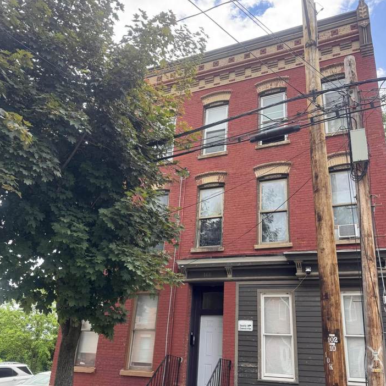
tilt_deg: +21.2
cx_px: 196
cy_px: 229
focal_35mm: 29
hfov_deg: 55.6
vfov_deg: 55.3
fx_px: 366
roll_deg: -4.2
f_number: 1.78
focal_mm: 6.76
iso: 80
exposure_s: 1/925
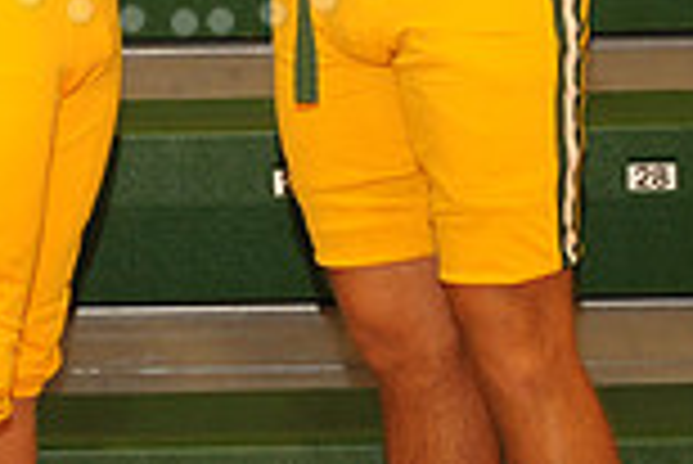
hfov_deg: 8.3
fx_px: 4778
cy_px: -401
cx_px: 184
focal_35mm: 248
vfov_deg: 5.5
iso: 1000
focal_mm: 66
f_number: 5.6
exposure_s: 1/60
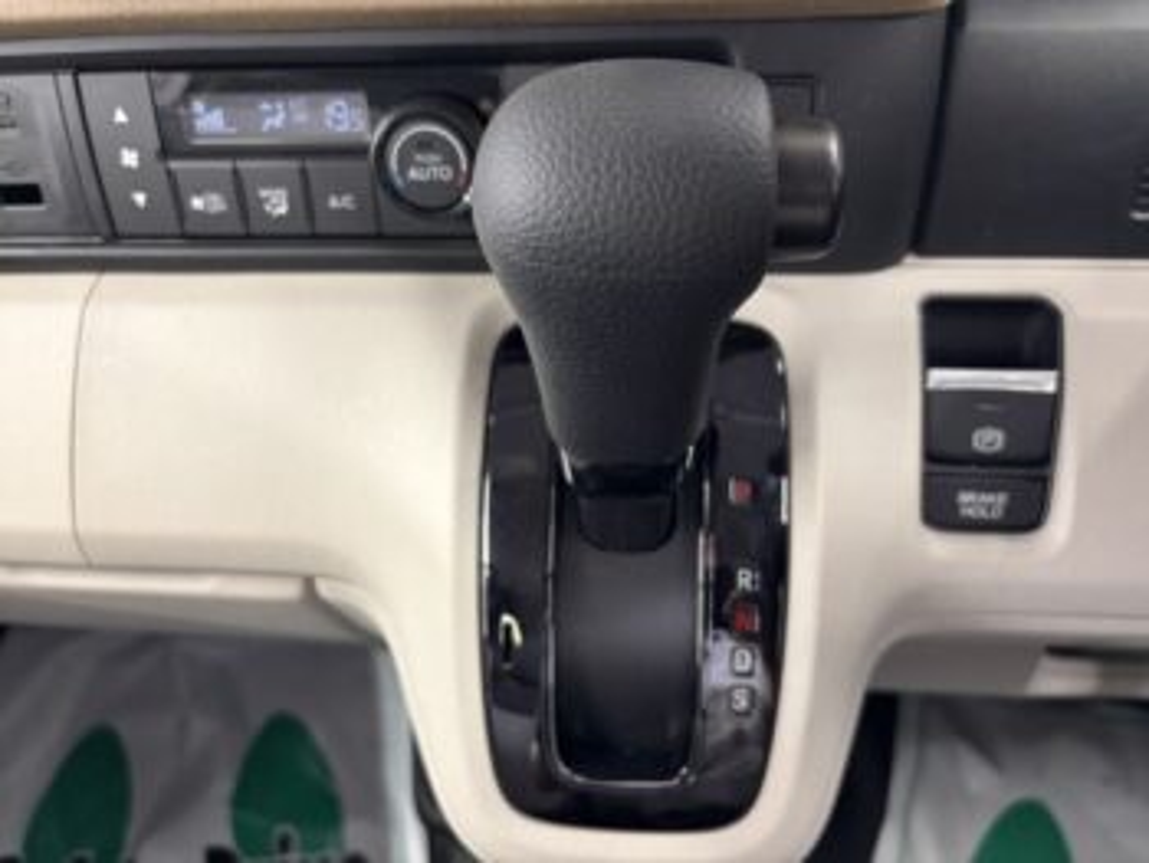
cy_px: 432
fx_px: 864
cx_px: 574
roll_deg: +3.5
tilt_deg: -39.0
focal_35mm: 26
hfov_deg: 67.3
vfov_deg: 53.1
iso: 400
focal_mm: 5.96
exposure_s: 1/33
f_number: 1.6
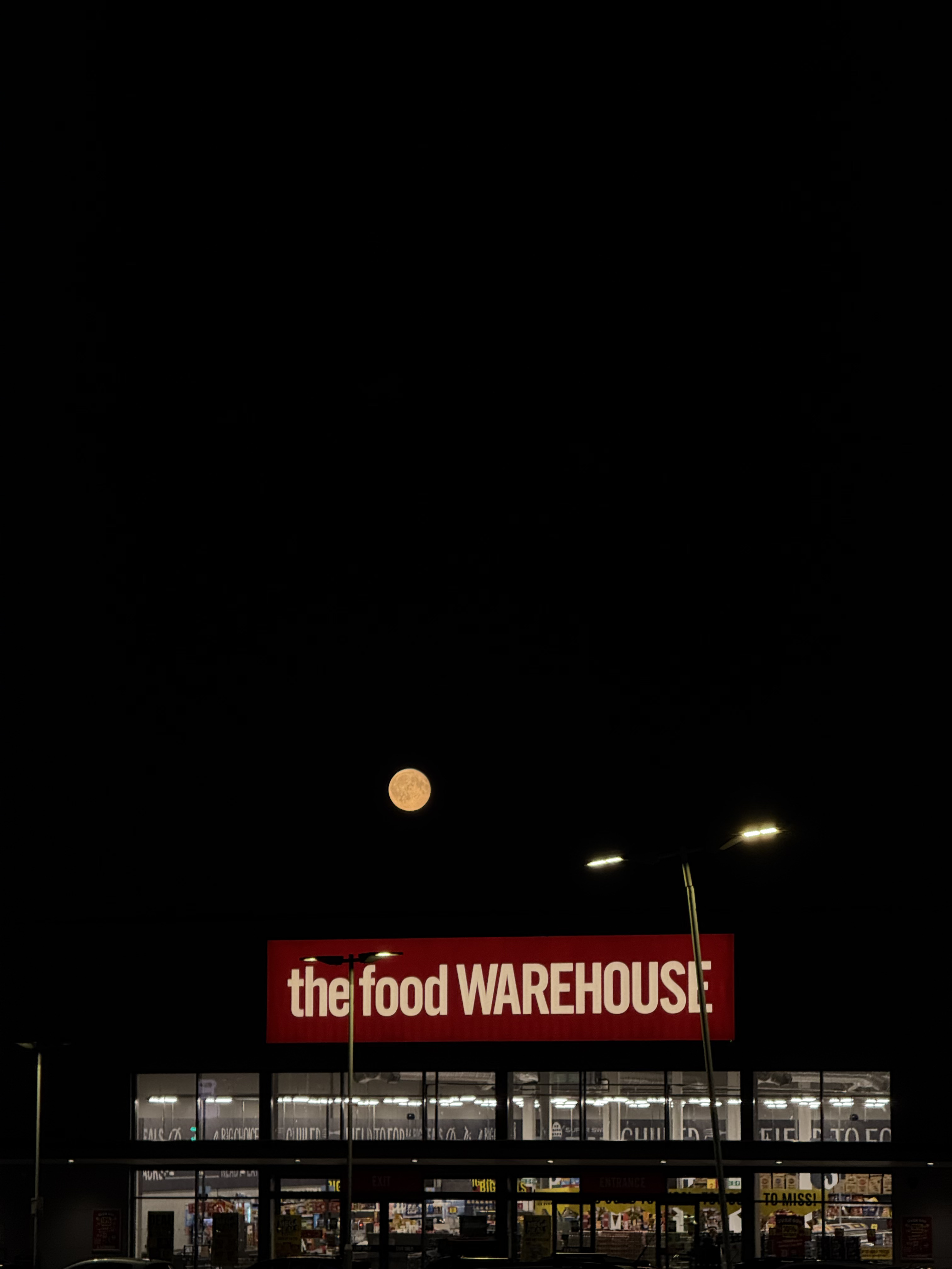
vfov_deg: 16.4
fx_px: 4400
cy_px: 634
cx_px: 476
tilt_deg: +6.8
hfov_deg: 12.3
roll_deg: -0.1
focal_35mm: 120
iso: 400
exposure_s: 1/100
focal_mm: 15.66
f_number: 2.8
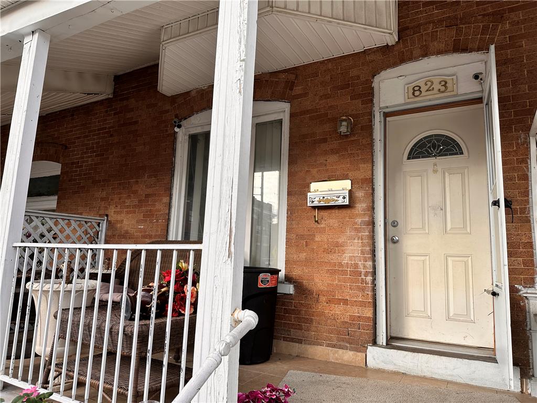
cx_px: 268
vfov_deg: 56.8
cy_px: 202
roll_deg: -2.9
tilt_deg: +9.0
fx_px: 372
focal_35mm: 24
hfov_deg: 71.6
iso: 80
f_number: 1.78
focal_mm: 6.86
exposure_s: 1/989
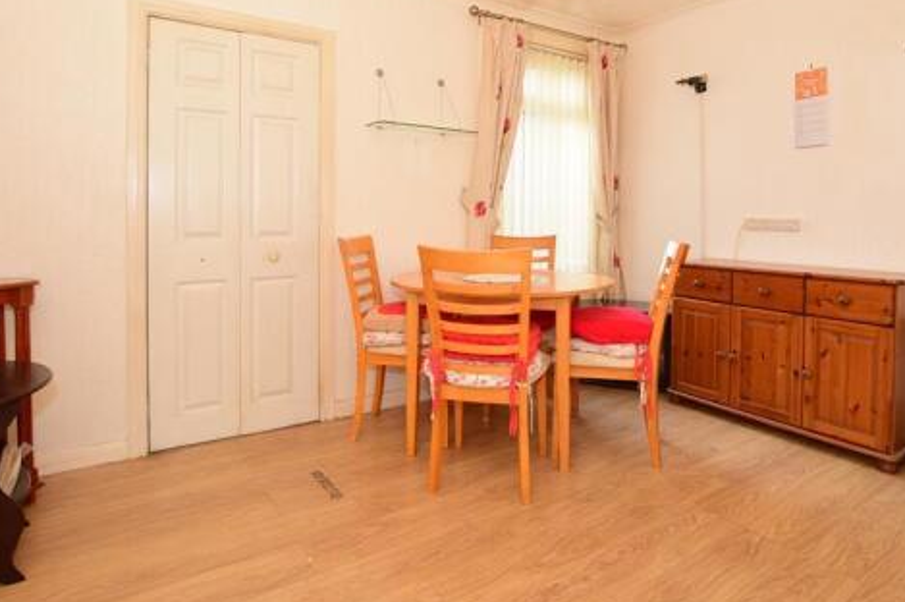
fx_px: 528
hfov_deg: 81.2
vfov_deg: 58.4
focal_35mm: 21
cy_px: 215
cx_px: 479
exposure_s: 1/10
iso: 400
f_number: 8
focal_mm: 10
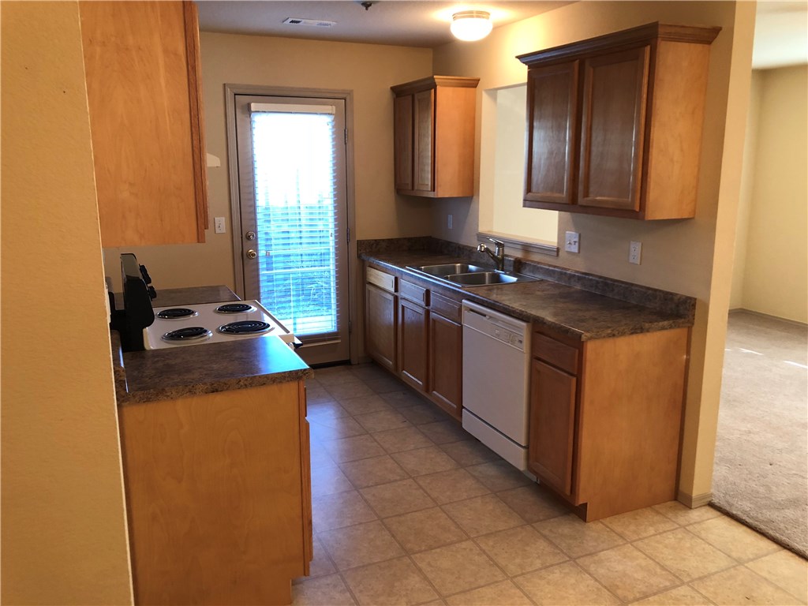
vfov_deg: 48.2
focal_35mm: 29
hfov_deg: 61.7
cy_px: 303
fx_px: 677
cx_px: 404
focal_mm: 3.99
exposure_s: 1/60
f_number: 1.8
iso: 160
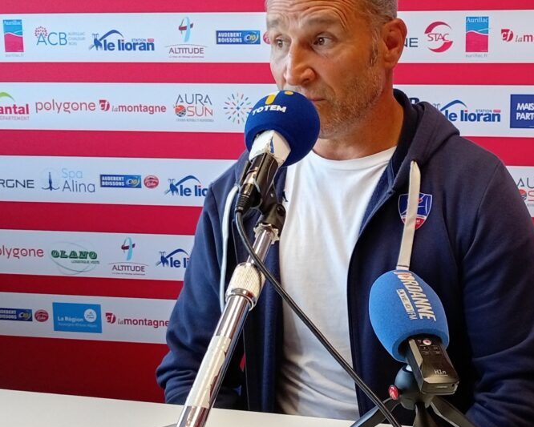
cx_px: 346
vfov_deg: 33.4
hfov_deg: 40.7
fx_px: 711
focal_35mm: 45
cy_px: 178
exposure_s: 1/50
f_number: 1.8
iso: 114
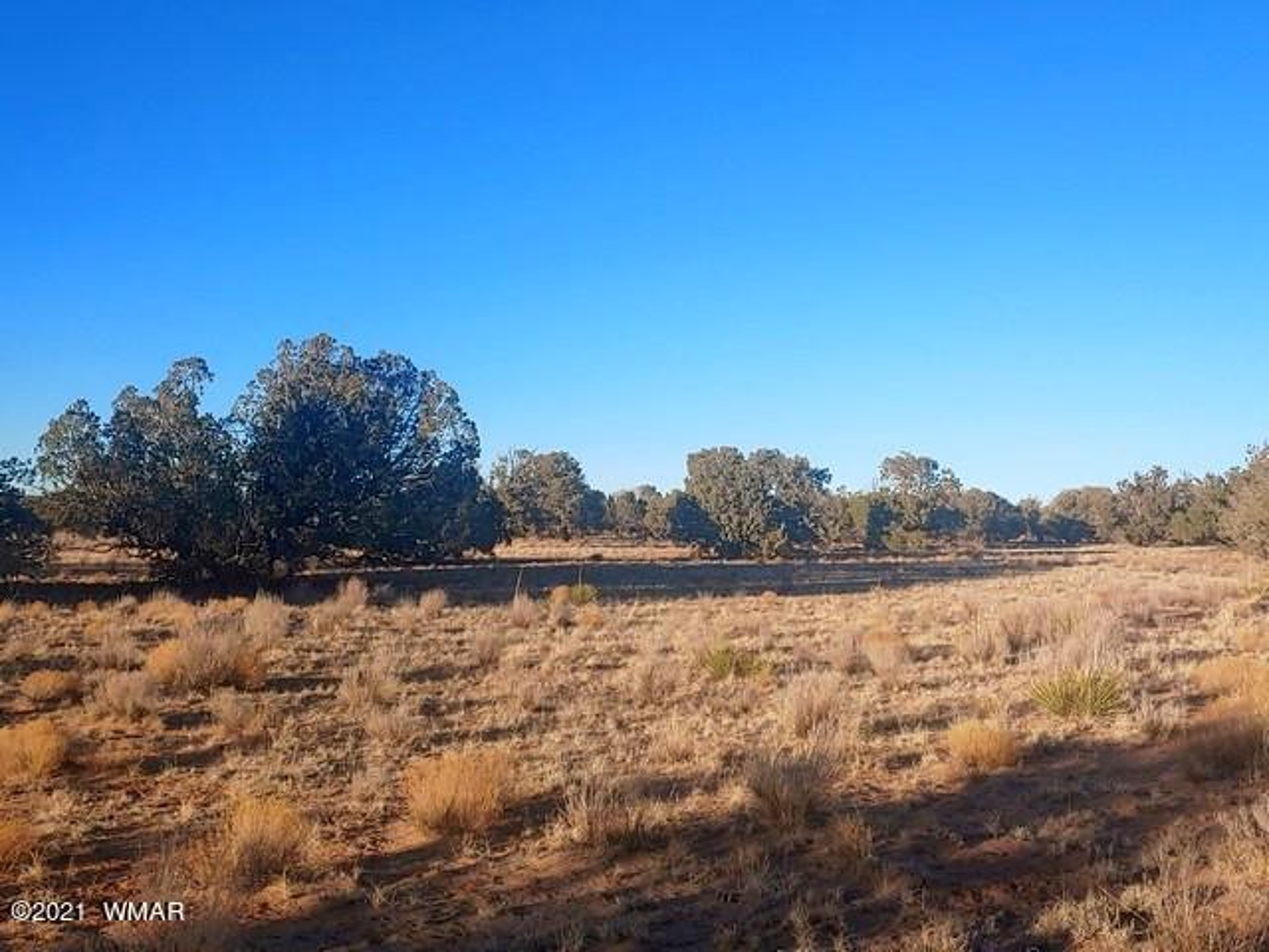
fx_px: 1356
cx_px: 634
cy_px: 476
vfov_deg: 38.7
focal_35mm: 37
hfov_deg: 50.1
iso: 50
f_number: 1.5
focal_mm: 4.23
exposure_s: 1/1695
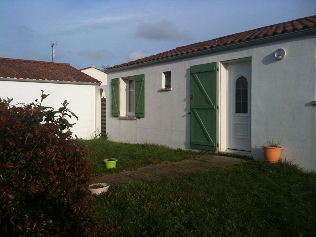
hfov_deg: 52.6
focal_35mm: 35
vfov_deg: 40.7
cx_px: 158
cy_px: 118
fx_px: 320
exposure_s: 1/1187
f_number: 2.8
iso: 64
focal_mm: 3.85
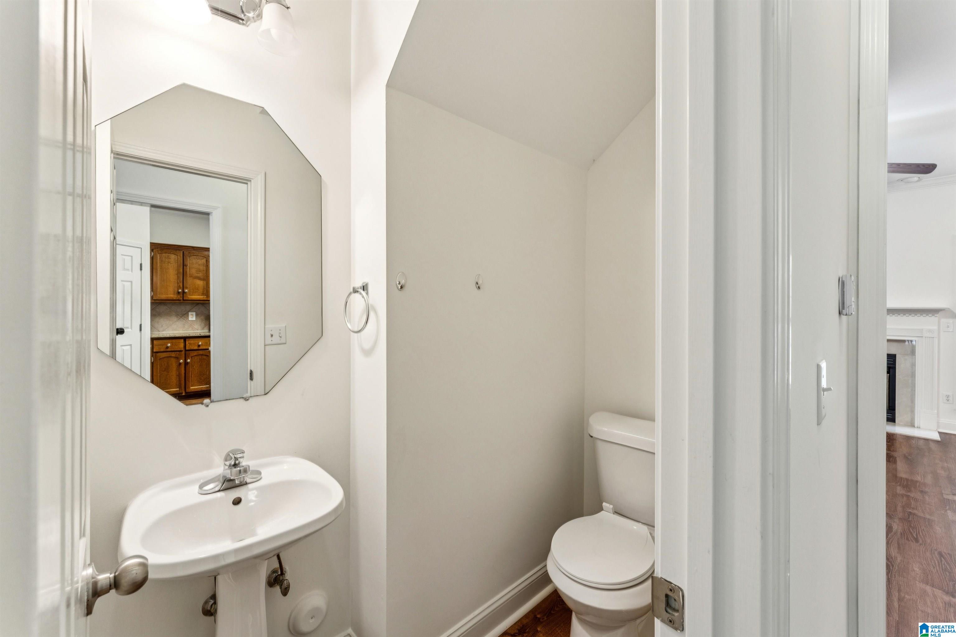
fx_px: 372
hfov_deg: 104.3
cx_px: 478
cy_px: 318
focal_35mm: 14
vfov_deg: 81.2
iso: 400
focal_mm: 14
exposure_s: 1/5
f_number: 13
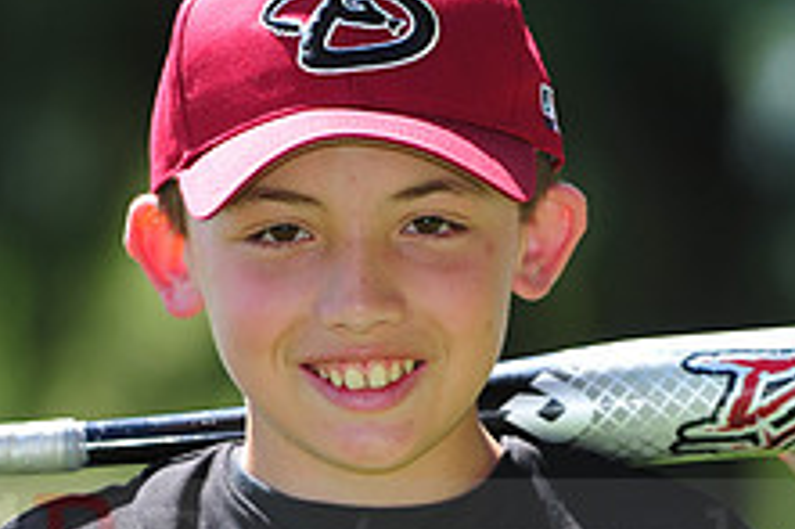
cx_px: 392
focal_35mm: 524
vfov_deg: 2.6
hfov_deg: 3.9
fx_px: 11563
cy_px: 525
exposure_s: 1/500
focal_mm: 200
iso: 200
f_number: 4.5
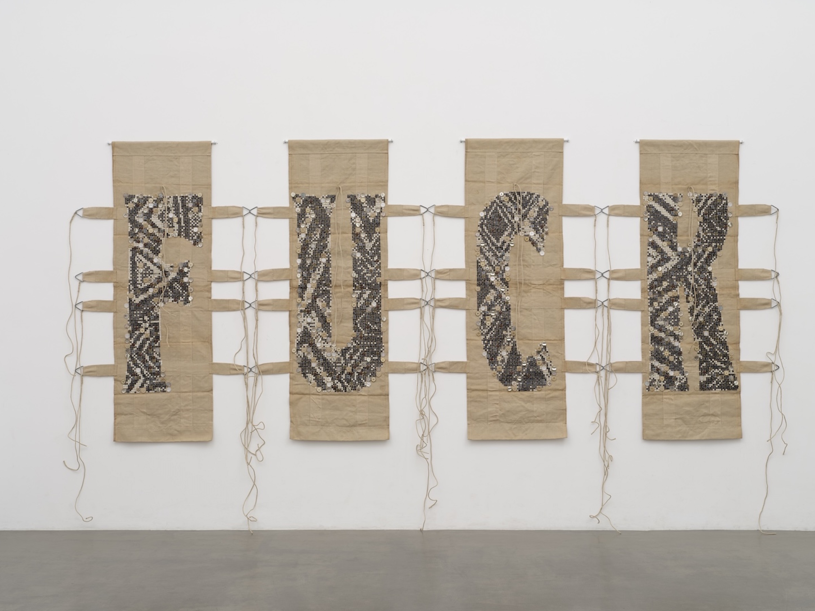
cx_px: 425
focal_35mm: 46
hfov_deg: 41.2
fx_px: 1083
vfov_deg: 31.5
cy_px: 296
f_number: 11
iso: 100
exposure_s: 1/125
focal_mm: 55.2
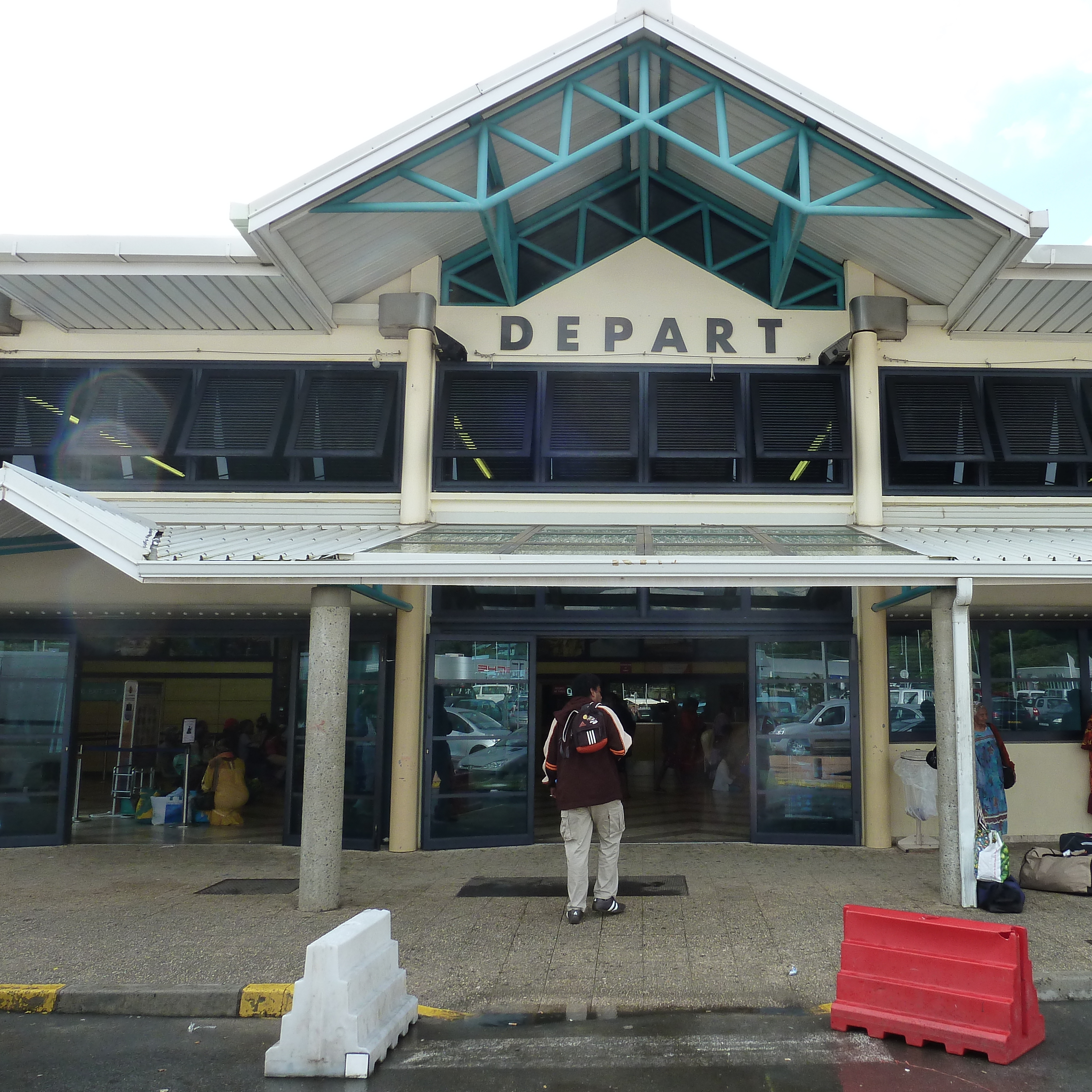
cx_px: 689
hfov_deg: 53.4
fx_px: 1071
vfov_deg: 54.0
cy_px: 545
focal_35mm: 30
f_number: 4
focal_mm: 4.1
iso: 125
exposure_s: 1/200
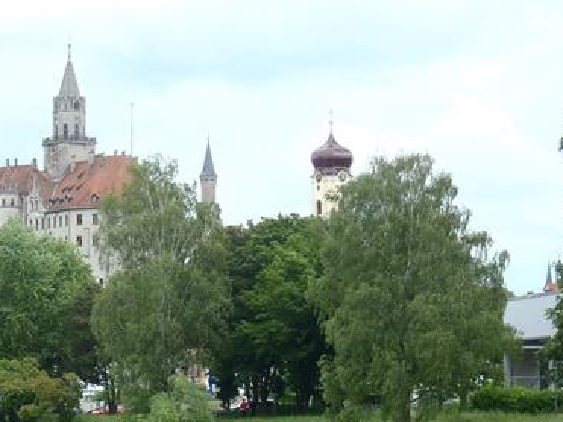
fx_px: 2049
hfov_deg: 15.5
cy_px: 275
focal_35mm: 126
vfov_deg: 11.7
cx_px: 88
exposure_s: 1/160
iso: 80
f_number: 5.7
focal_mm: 13.09
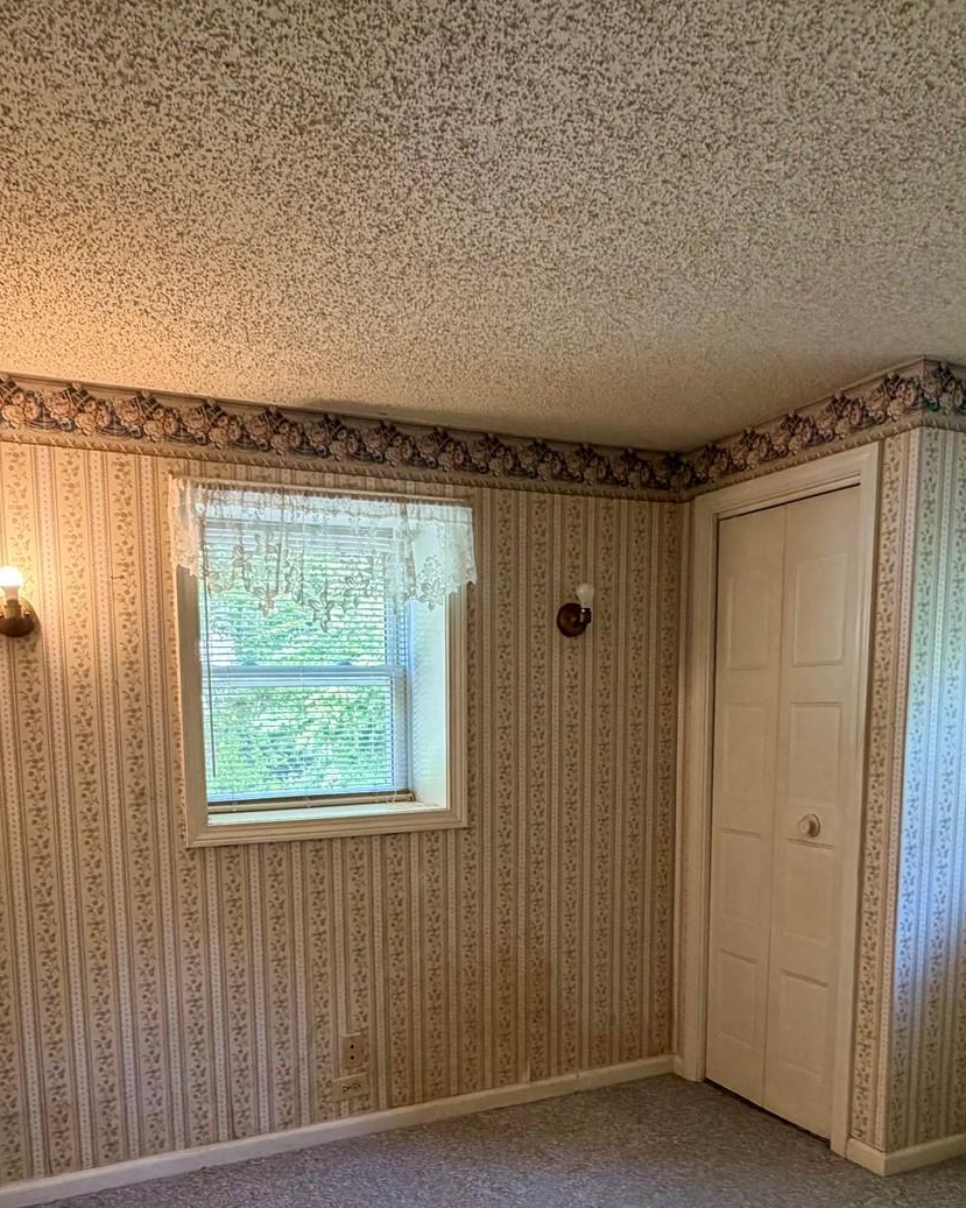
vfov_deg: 62.0
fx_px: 965
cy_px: 834
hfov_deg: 53.1
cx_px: 433
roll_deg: +1.1
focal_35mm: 27
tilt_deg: -9.1
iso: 200
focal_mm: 2.22
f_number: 2.2
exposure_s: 1/60
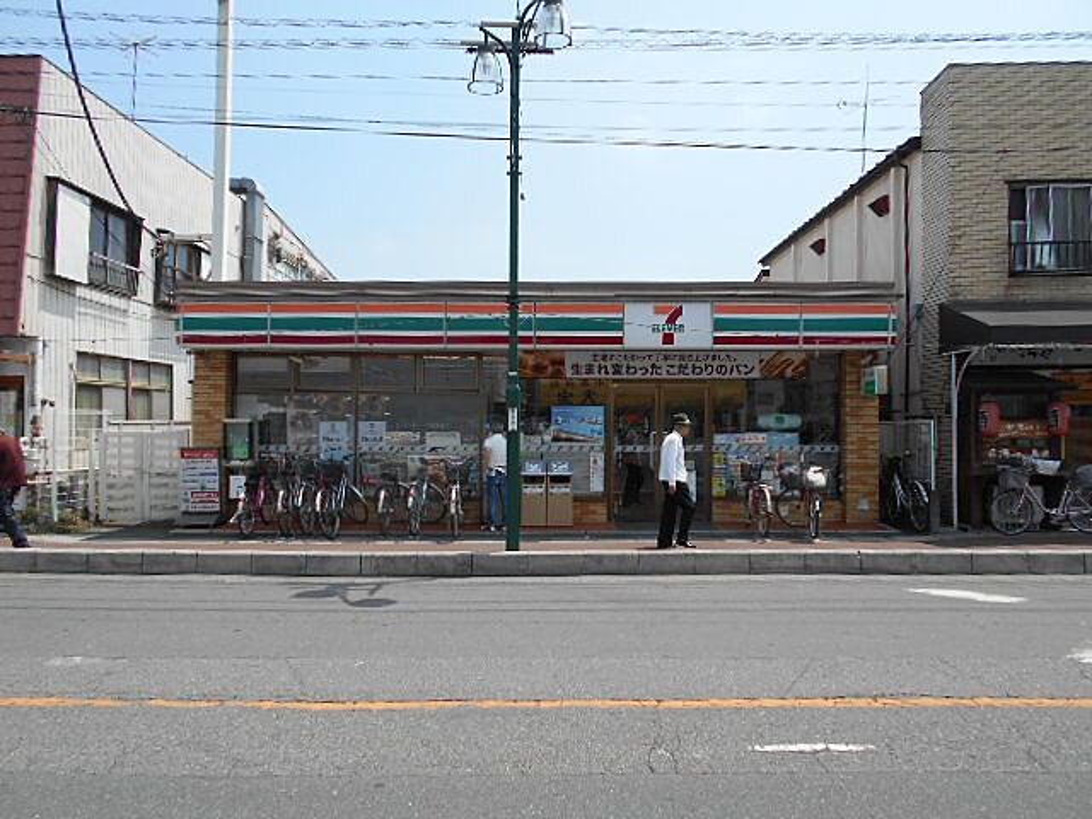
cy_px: 410
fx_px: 820
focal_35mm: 26
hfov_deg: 67.3
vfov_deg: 53.1
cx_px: 546
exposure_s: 1/1000
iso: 80
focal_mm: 4.6
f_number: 3.2
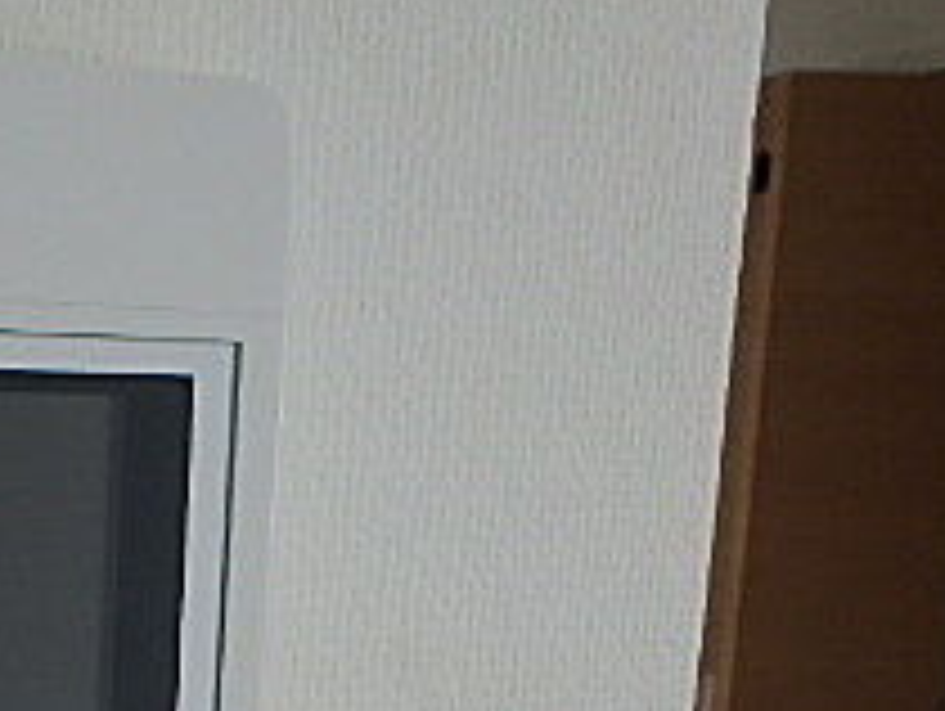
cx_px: -148
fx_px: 1749
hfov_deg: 27.2
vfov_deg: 21.4
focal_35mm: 64
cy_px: 842
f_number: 3.5
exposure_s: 1/60
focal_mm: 3.7
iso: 160
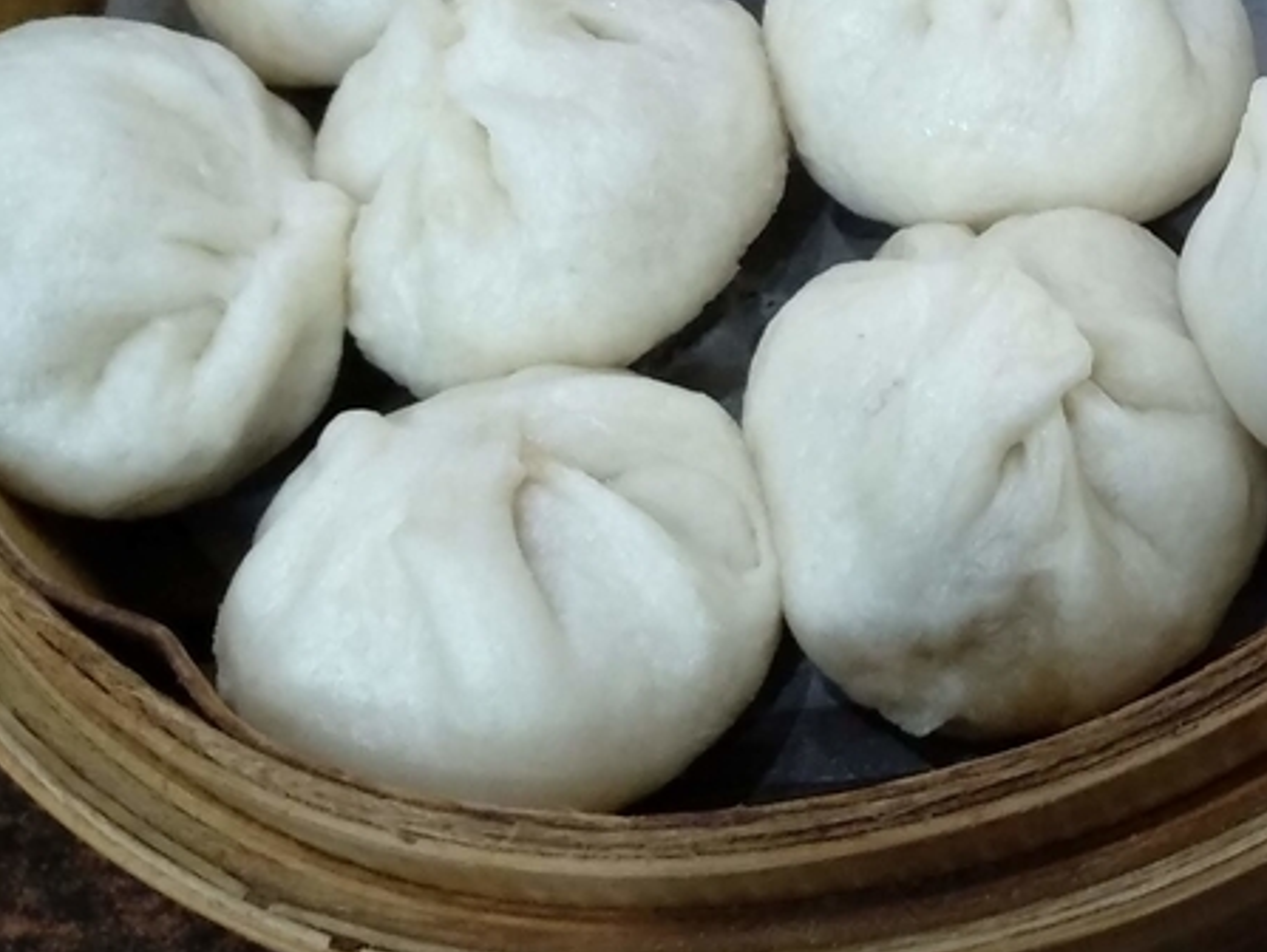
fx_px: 2161
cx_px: 1426
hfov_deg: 29.2
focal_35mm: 59
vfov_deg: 23.7
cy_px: -11
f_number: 2.2
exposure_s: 1/30
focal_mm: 3.81
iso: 640
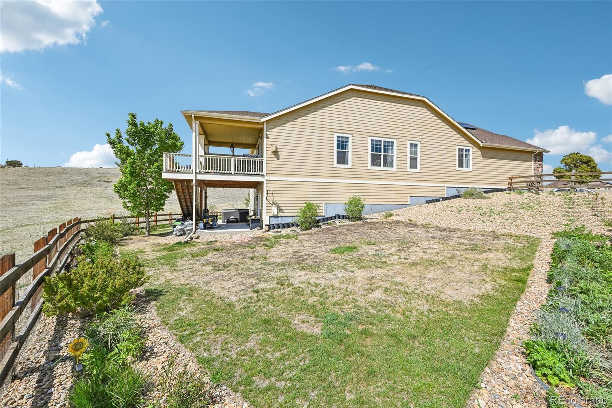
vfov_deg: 81.2
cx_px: 306
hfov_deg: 104.3
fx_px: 238
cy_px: 204
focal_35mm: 14
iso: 64
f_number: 11
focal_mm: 14
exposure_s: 1/60
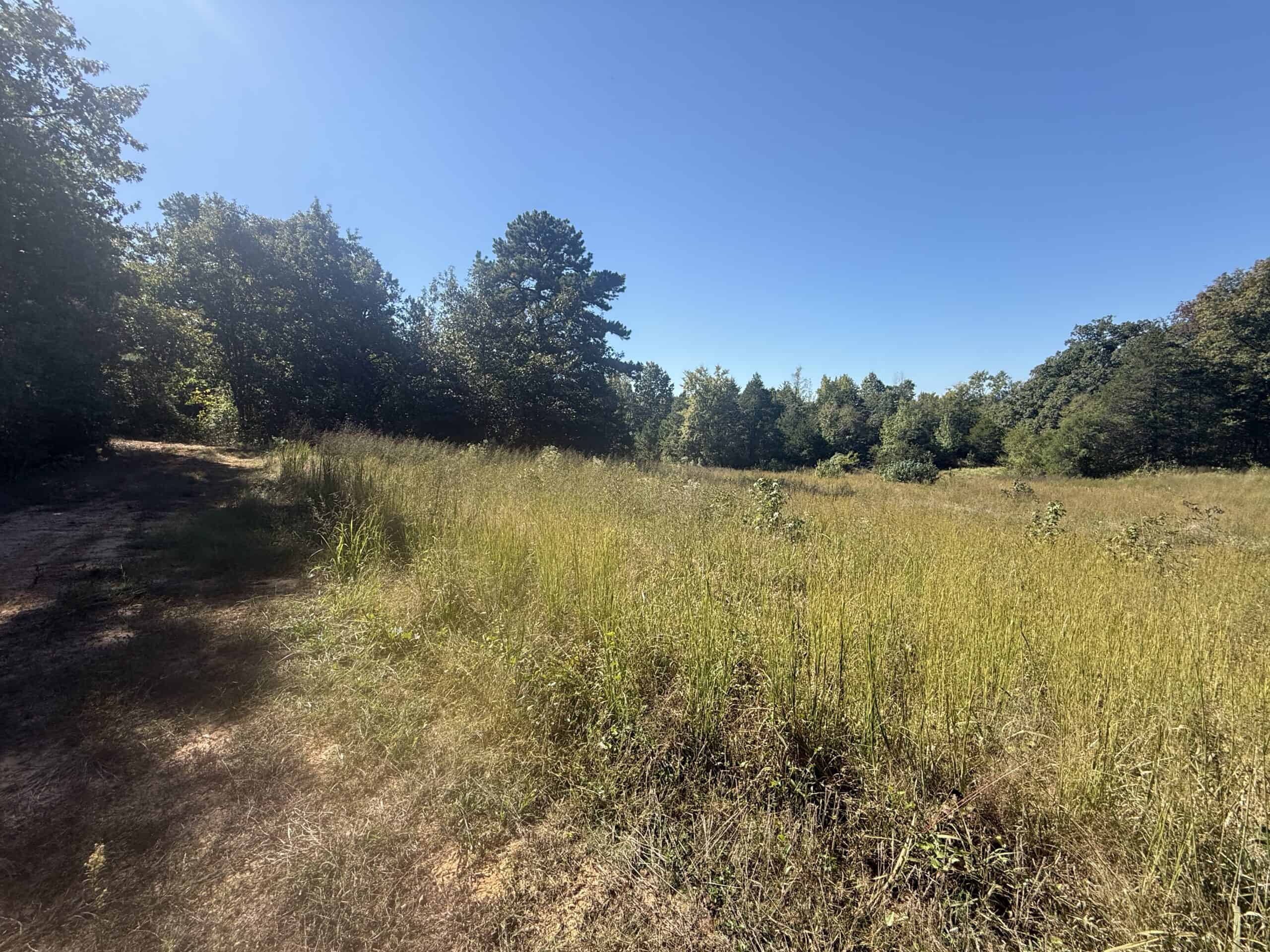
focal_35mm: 14
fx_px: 514
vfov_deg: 85.7
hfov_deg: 102.1
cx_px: 635
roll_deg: -0.3
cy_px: 476
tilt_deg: -5.8
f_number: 2.2
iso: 50
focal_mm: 2.22
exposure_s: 1/1017
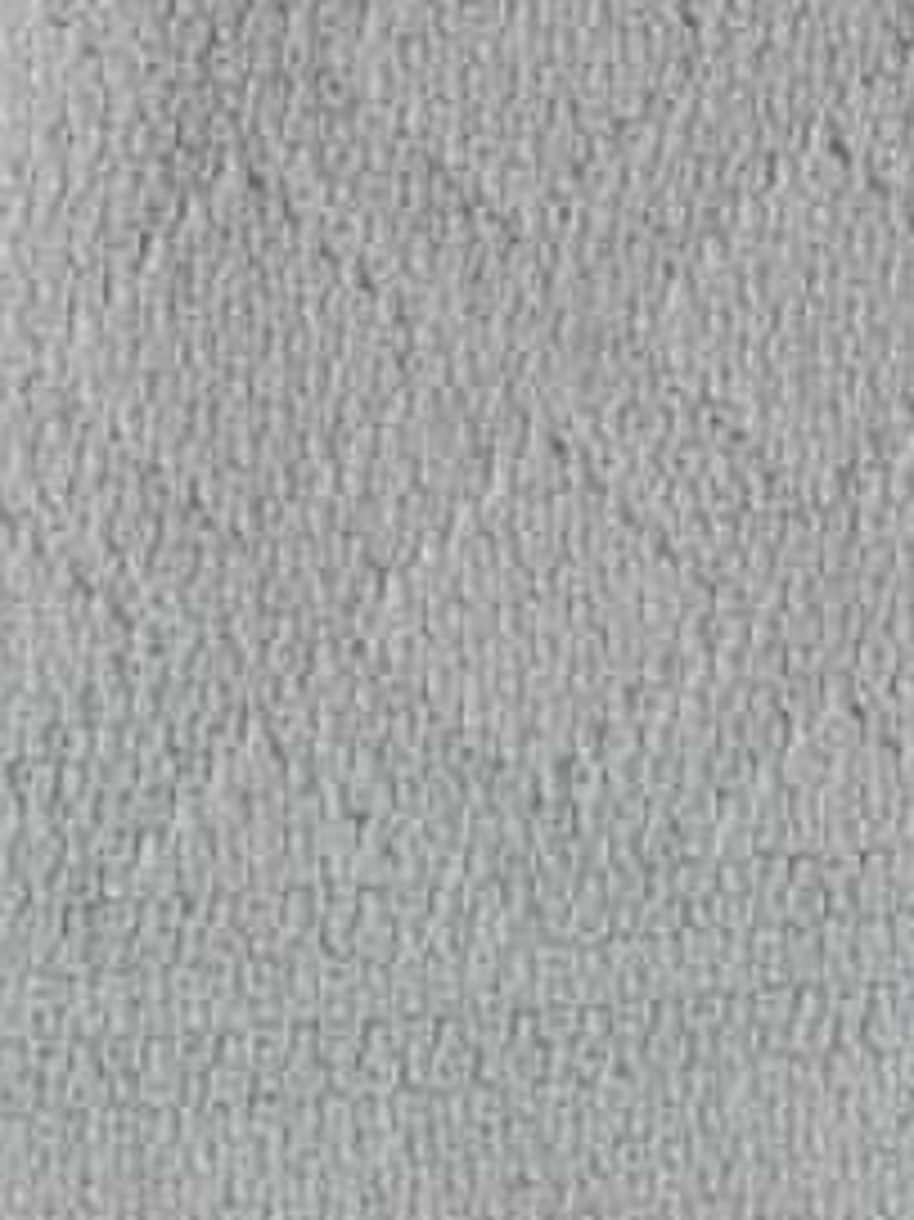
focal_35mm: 123
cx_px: 1310
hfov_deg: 11.6
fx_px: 4334
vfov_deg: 13.7
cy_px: -1222
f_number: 2
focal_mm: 4.6
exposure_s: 1/100
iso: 32
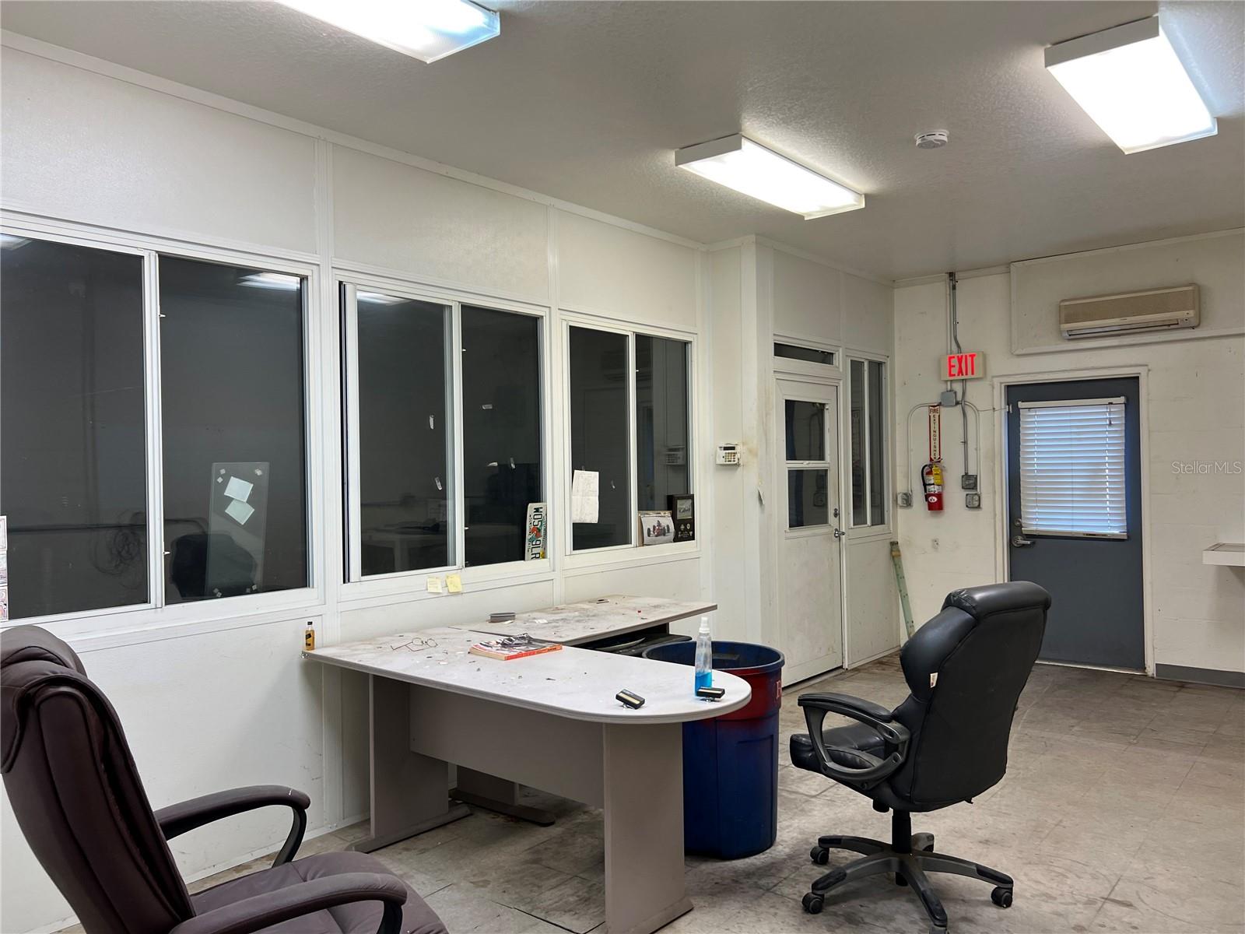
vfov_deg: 53.1
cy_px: 467
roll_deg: +1.6
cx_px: 622
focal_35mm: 26
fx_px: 935
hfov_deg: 67.3
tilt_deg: +0.5
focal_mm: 5.7
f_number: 1.5
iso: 64
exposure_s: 1/120
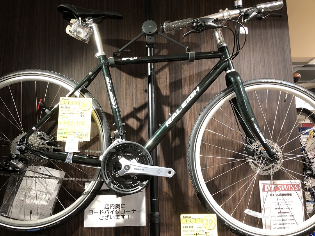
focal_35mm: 28
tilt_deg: +6.5
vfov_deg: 49.7
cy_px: 118
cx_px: 158
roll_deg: +2.0
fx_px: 255
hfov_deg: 63.5
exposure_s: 1/20
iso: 32
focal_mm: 3.99
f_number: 1.8
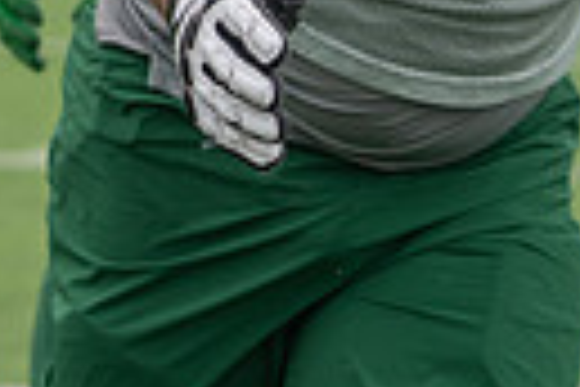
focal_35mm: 315
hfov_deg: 6.5
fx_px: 5075
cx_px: -63
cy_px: -385
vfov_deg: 4.3
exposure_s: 1/1250
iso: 250
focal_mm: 70
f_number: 3.5
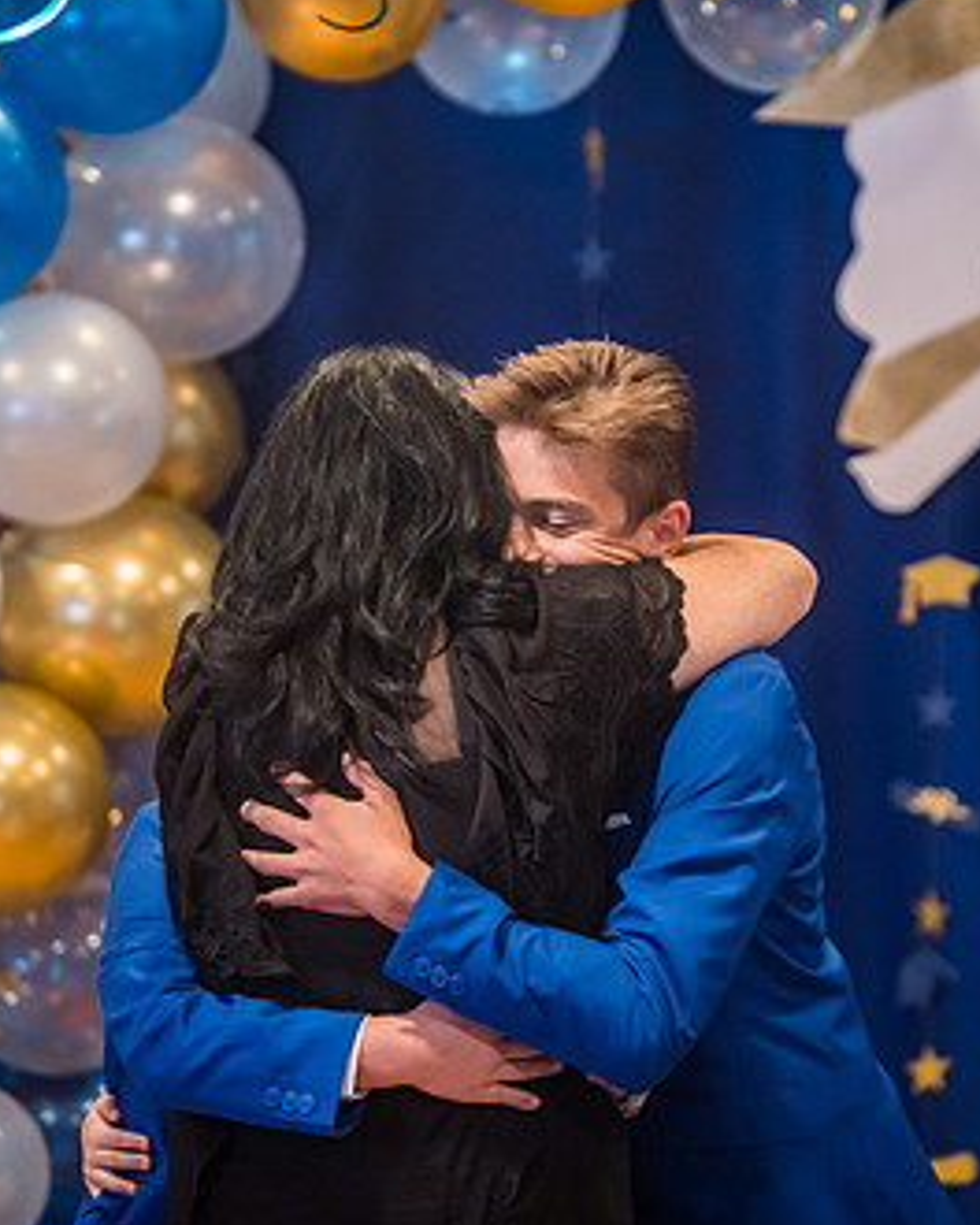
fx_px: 5330
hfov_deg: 10.5
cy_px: 546
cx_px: 542
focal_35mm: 147
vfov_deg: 13.1
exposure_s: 1/200
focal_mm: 115
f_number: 2.8
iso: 3200
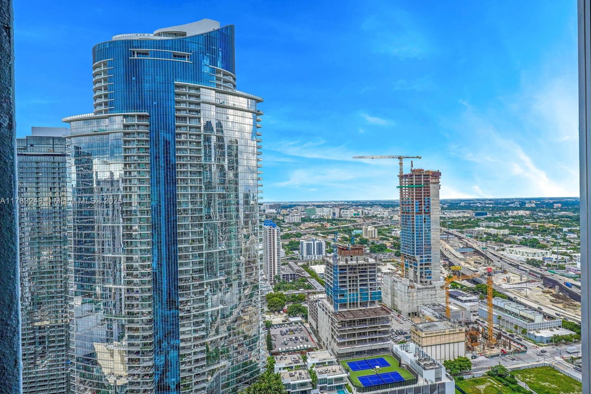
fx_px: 345
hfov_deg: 81.2
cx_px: 309
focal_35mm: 21
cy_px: 202
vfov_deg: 59.5
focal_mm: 20
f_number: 11
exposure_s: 1/640
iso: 250
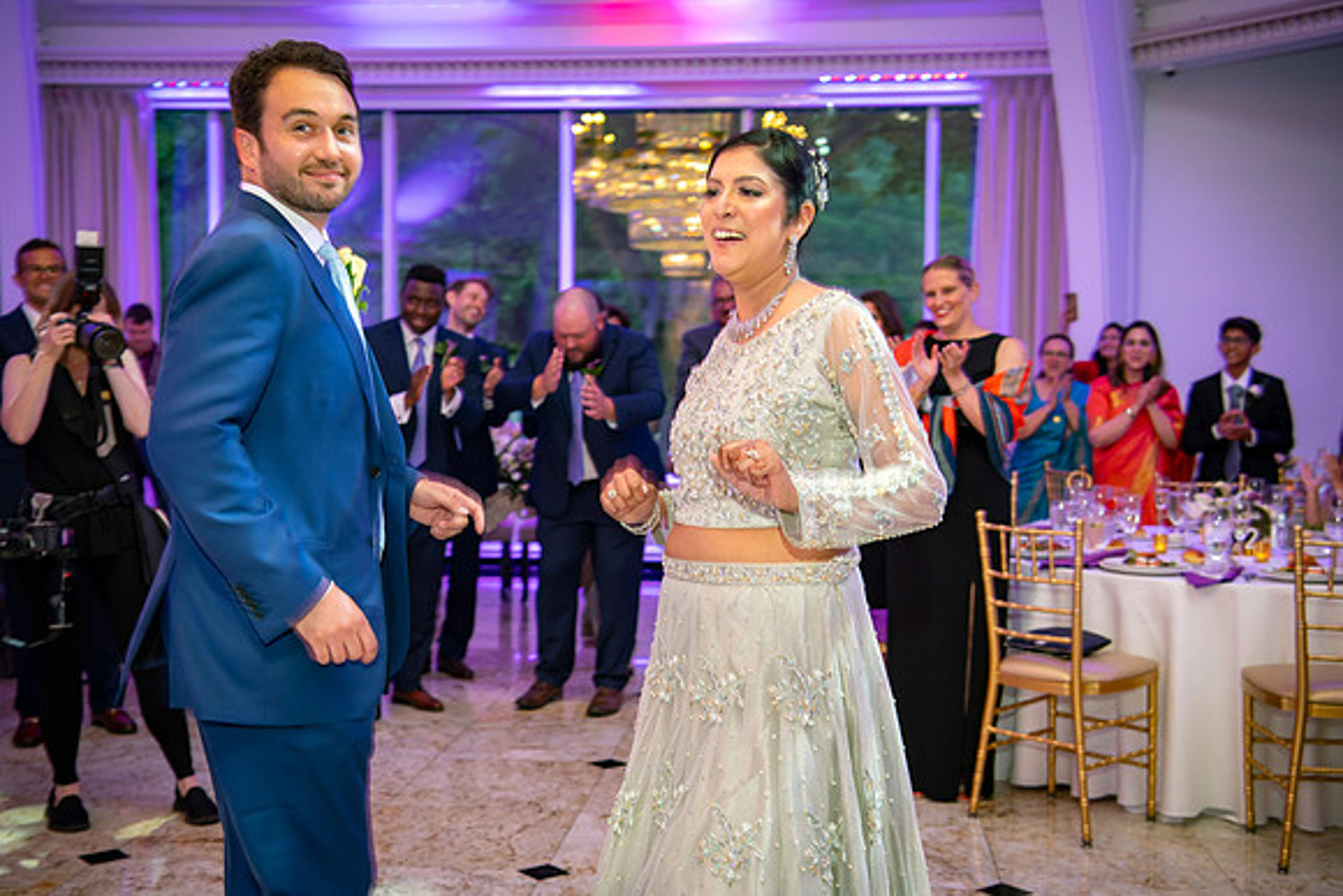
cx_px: 669
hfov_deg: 44.8
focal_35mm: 44
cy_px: 446
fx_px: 1630
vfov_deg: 30.7
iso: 800
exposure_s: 1/60
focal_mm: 42
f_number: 4
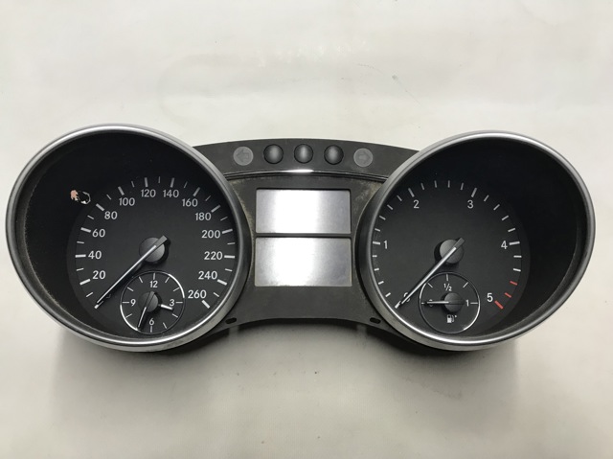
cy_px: 230
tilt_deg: -78.3
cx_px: 306
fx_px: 495
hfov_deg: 63.5
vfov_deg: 49.7
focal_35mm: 28
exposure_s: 1/33
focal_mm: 3.99
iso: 40
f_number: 1.8
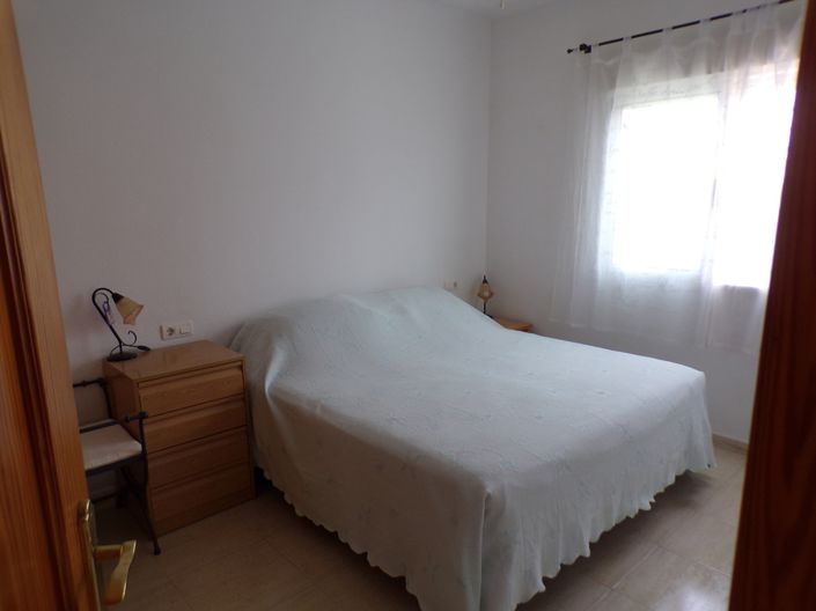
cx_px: 408
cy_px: 306
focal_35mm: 24
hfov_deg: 71.6
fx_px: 565
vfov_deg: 56.8
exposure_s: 1/50
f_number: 3
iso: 100
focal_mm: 4.3
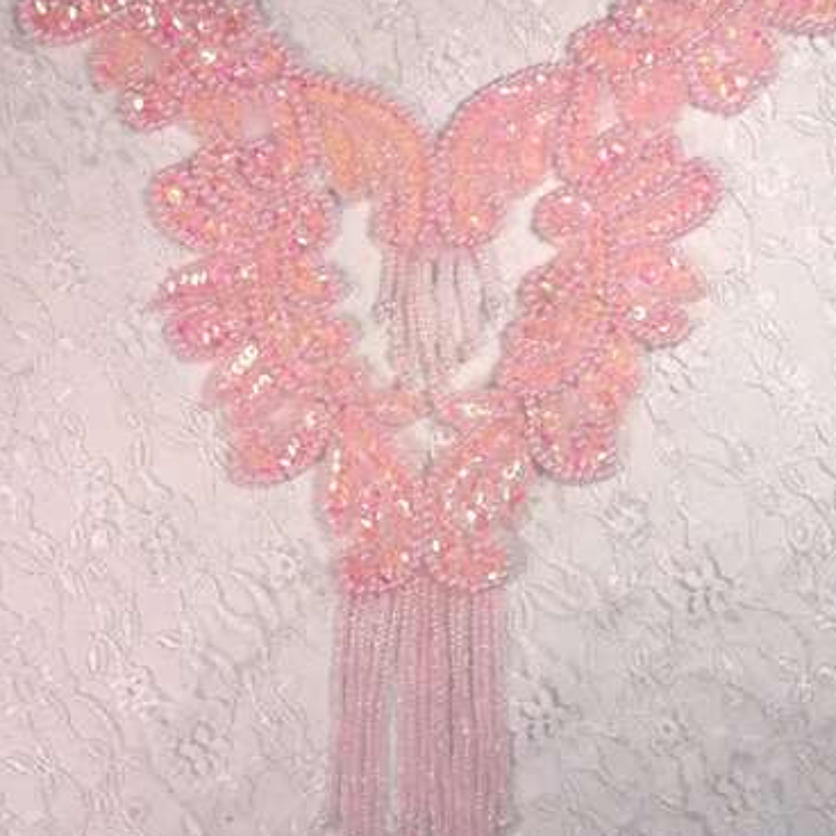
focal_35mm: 36
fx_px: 984
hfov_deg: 46.0
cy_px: 416
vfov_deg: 46.0
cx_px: 424
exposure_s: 1/250
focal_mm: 5.3
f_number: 3.7
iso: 80
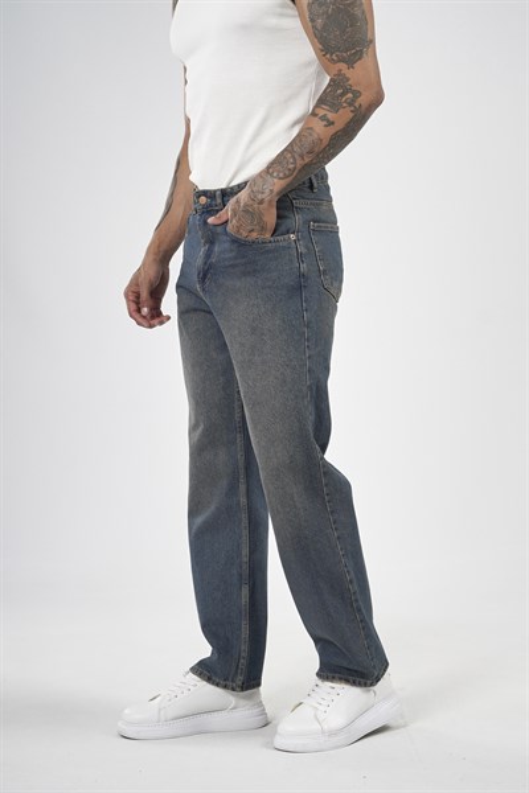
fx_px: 1653
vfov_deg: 27.0
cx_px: 264
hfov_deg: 18.2
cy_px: 396
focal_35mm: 75
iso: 100
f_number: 6.3
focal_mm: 50
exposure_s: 1/160
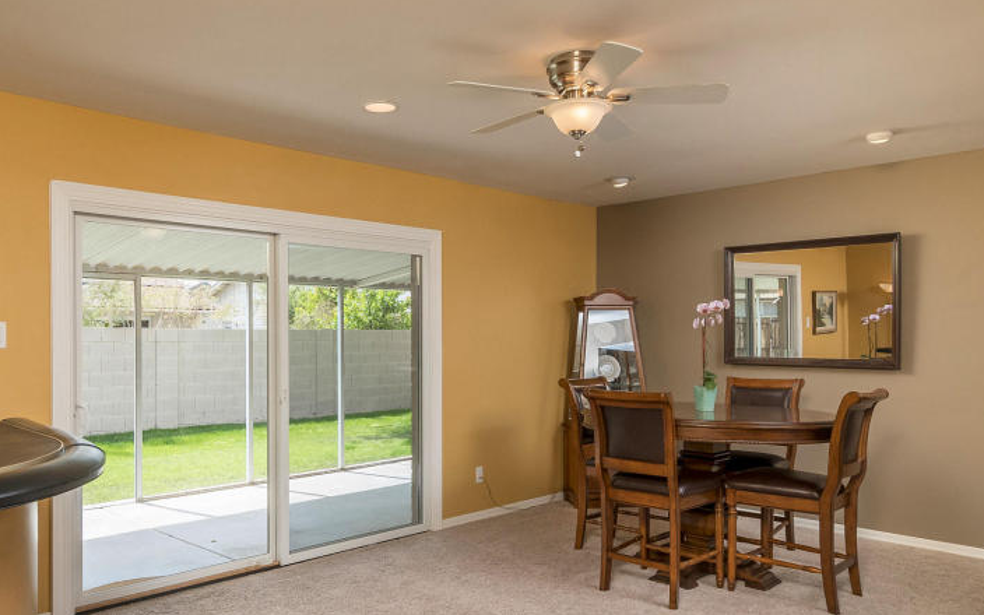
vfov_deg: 49.1
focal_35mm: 25
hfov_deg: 71.9
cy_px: 352
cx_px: 400
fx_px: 670
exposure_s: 1/200
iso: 800
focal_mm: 10
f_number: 8
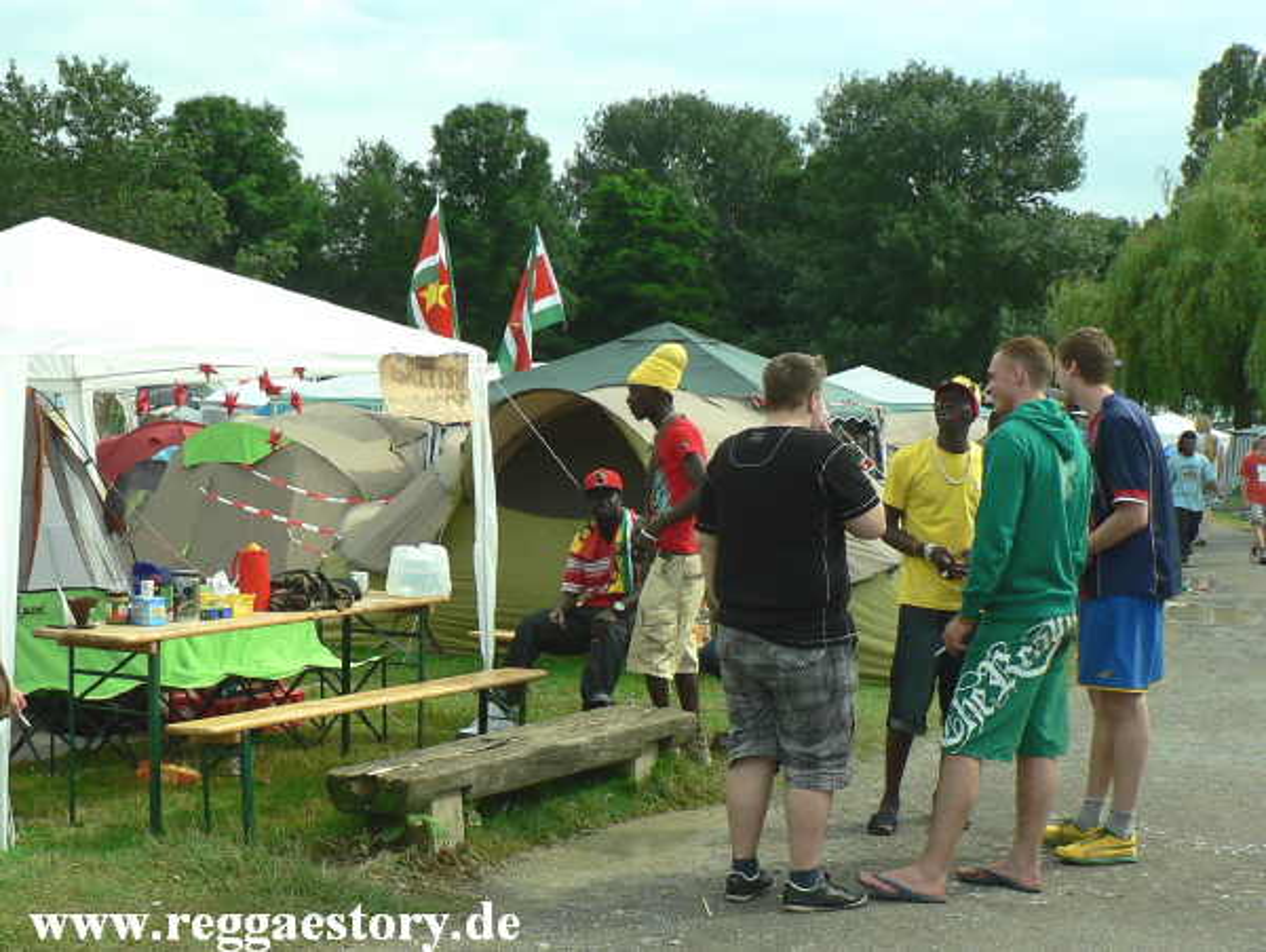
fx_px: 1281
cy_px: 476
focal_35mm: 35
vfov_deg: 40.8
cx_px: 633
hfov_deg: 52.6
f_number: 4
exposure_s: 1/320
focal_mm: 6
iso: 64
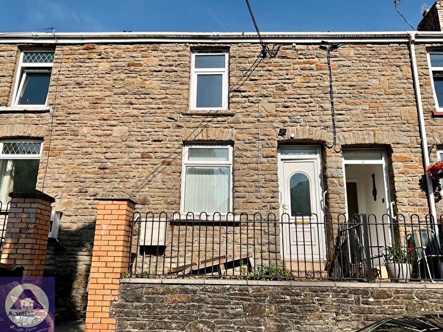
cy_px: 166
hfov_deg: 61.7
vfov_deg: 48.2
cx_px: 222
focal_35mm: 29
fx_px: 371
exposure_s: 1/3534
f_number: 1.8
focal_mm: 3
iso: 16
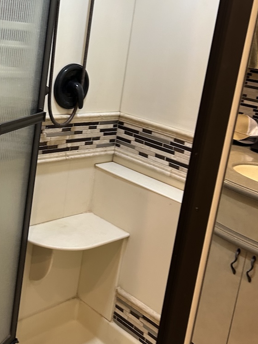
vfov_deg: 40.5
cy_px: 105
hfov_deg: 30.5
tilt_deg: -11.4
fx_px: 457
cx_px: 40
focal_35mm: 46
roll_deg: -9.7
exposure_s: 1/60
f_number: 1.5
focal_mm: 5.7
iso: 160
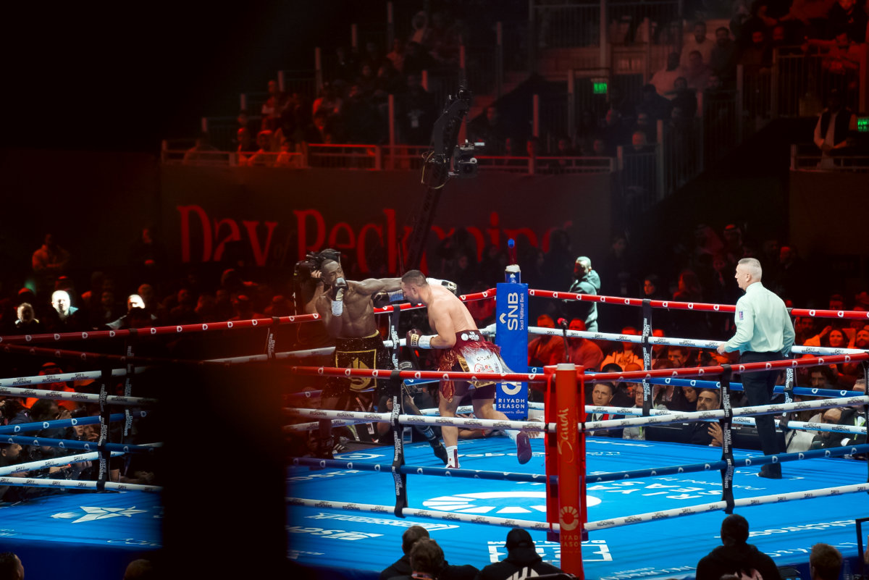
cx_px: 434
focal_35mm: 180
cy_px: 290
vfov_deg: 7.6
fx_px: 4346
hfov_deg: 11.4
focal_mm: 180
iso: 1250
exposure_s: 1/320
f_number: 2.8
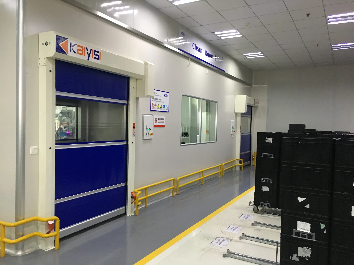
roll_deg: -2.4
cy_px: 132
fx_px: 297
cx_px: 177
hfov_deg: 61.7
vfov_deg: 48.2
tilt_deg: -2.0
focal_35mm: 29
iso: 200
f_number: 2.2
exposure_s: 1/20
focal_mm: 4.15
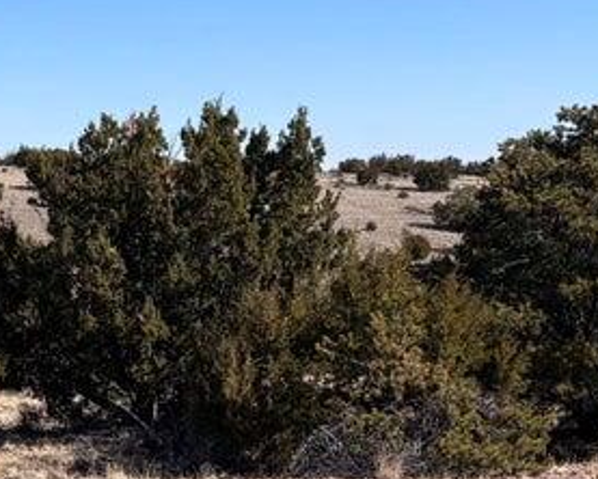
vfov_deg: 12.3
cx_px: -249
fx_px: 2214
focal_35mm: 125
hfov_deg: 14.5
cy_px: 108
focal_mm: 5.96
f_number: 1.6
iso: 50
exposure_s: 1/3650
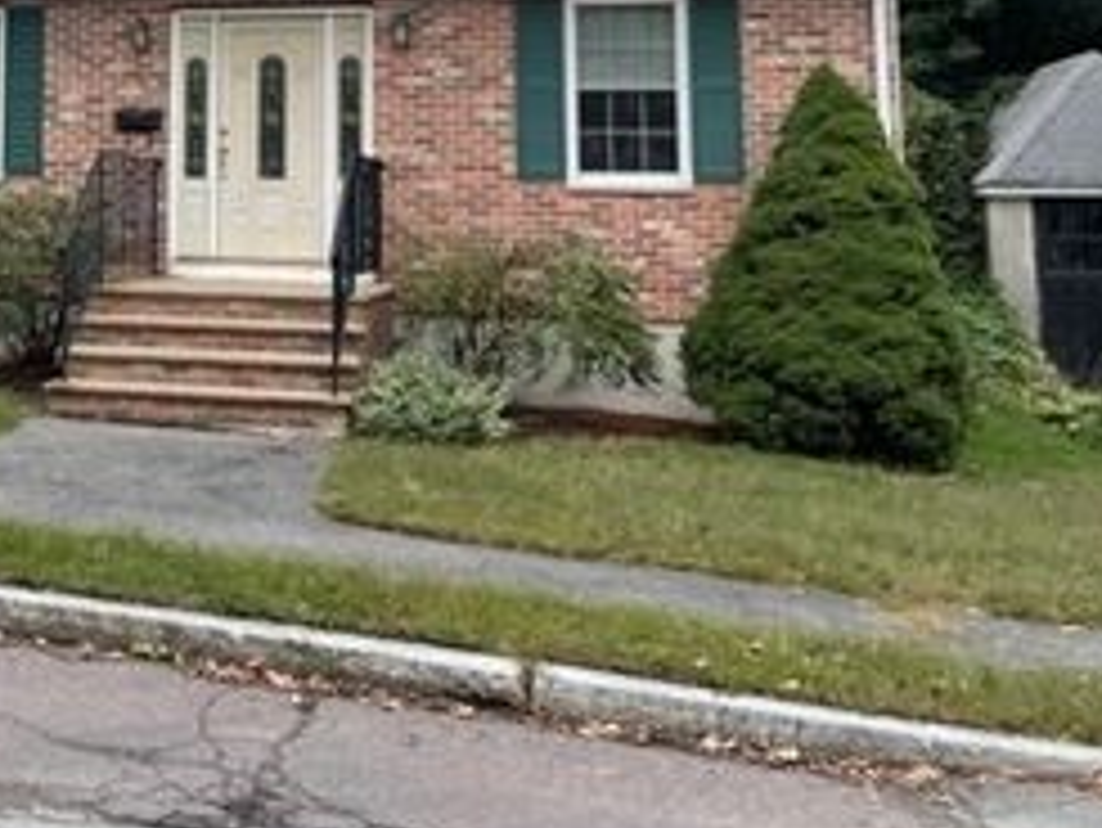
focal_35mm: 53
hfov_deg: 33.4
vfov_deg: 26.4
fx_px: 1688
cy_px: 38
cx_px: 22
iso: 32
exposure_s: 1/779
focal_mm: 4.2
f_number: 1.6
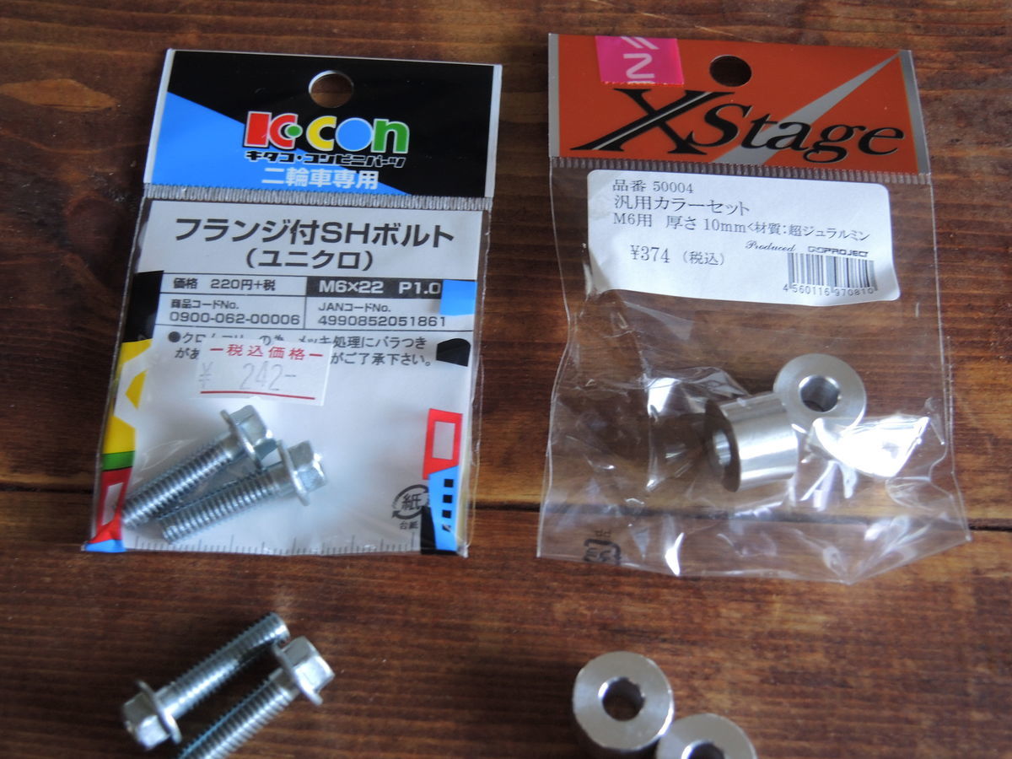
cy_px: 380
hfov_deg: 38.2
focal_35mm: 50
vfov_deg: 29.1
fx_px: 1462
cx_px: 506
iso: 400
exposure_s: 1/25
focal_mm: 11
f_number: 2.8
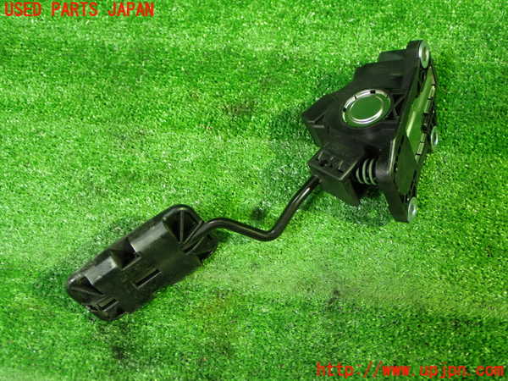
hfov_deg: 49.0
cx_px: 254
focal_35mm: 38
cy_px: 190
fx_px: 558
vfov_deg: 37.7
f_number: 2.7
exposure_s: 1/25
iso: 800
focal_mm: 6.83
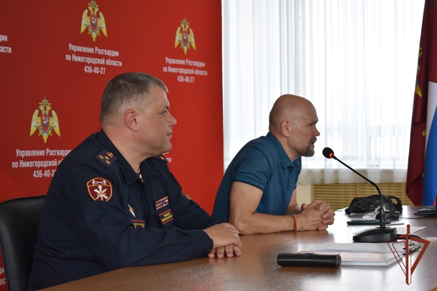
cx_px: 218
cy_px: 146
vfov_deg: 16.6
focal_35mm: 82
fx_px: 1001
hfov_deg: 24.6
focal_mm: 55
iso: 640
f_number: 5.6
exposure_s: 1/30
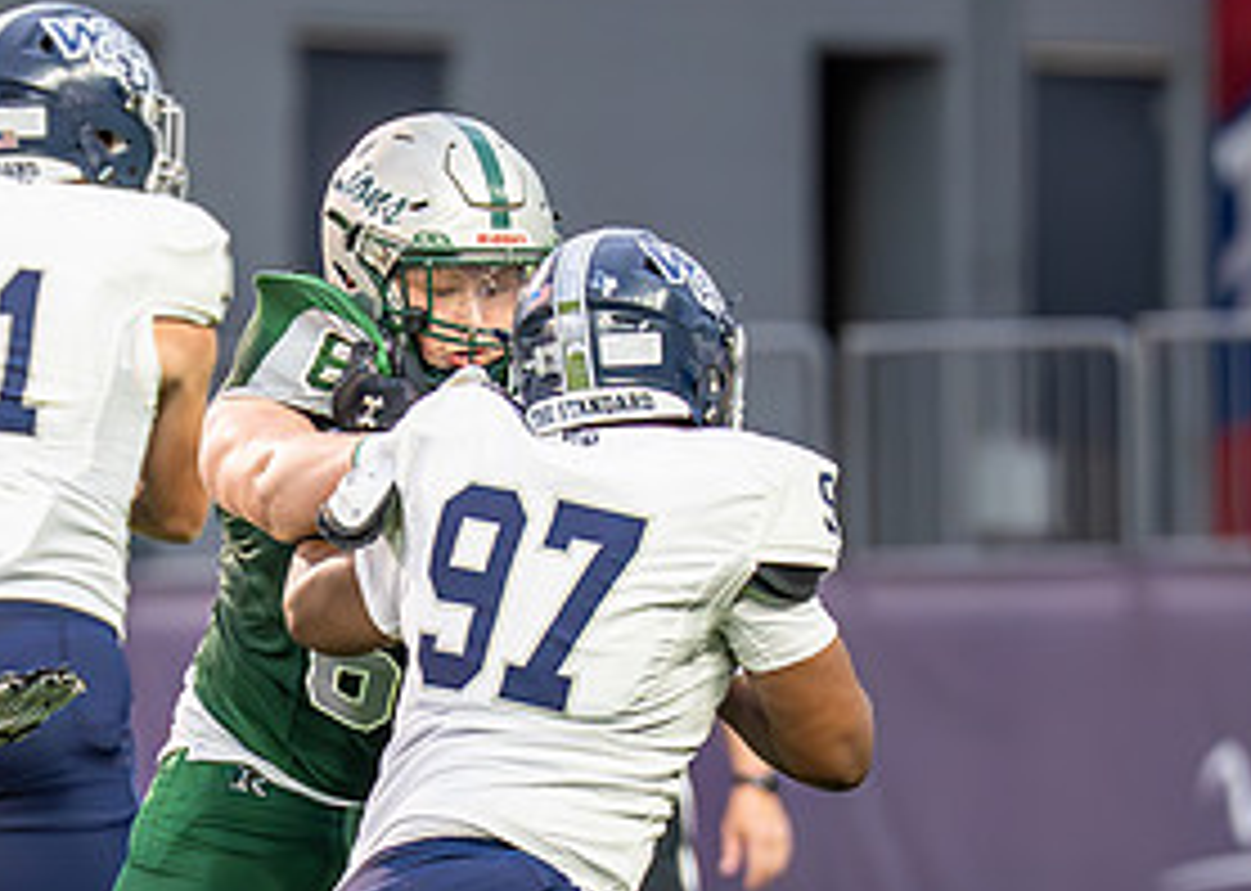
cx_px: 194
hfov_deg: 2.4
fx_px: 29425
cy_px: 818
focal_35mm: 829
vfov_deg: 1.7
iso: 2000
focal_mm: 200
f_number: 2.8
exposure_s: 1/1250
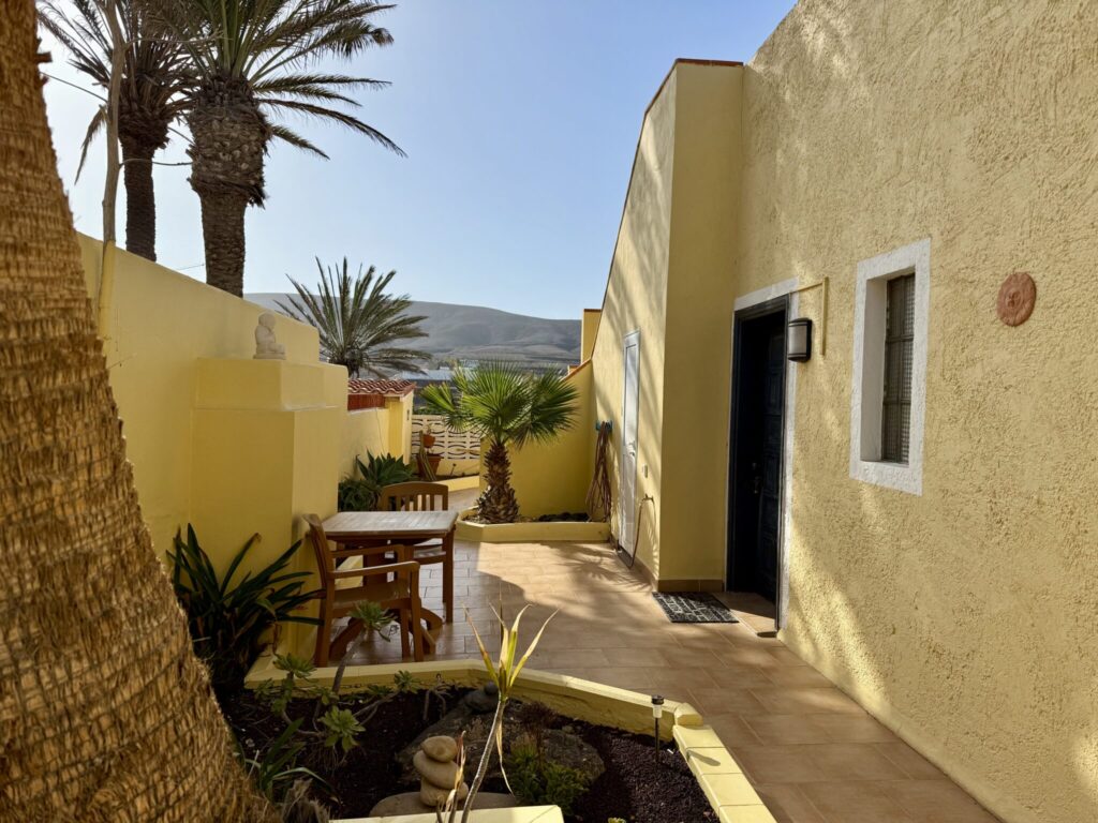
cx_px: 549
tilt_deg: -2.5
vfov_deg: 56.8
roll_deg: -2.7
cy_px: 412
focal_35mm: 24
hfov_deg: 71.6
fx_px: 761
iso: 80
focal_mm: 6.76
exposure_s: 1/6173
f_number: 1.78
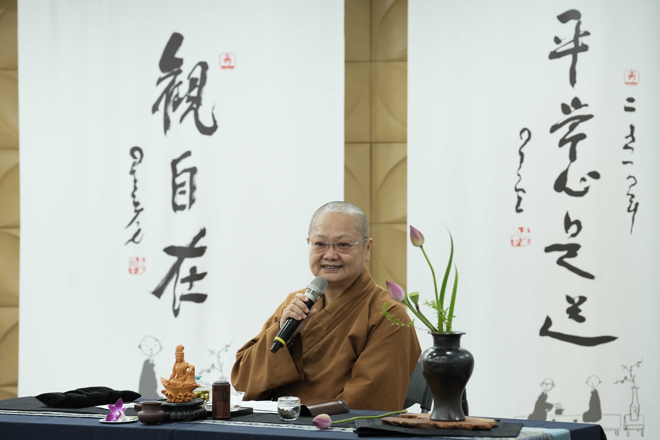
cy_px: 220
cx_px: 330
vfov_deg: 9.8
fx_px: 2566
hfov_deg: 14.7
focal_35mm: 140
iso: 2500
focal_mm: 140
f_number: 4.5
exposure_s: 1/125
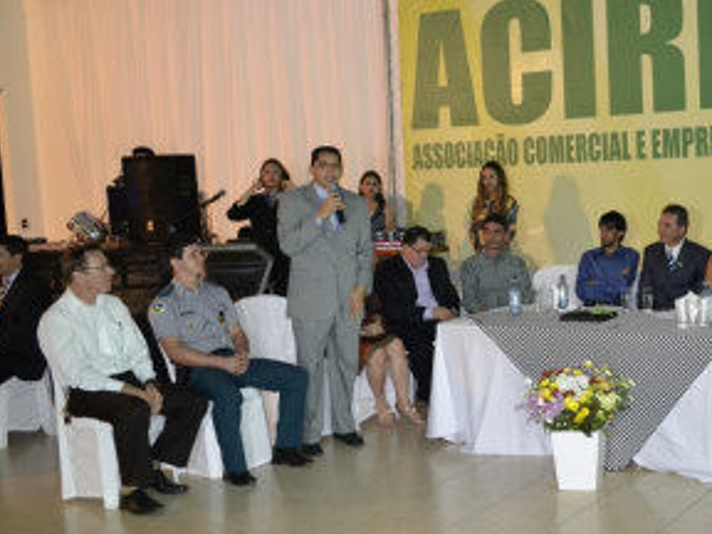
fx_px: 926
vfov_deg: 32.2
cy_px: 273
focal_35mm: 45
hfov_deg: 40.1
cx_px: 588
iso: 3200
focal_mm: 18
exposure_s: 1/60
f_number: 3.5
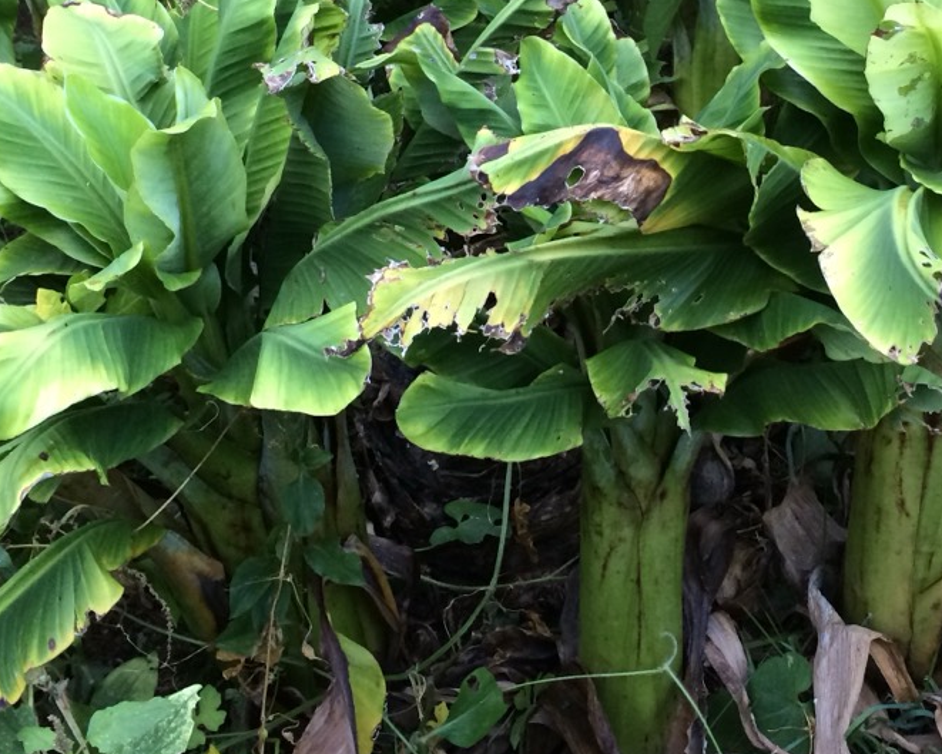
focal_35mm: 62
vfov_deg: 24.0
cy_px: 104
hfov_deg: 30.3
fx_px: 1729
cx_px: 627
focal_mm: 4.12
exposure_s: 1/30
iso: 50
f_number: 2.2
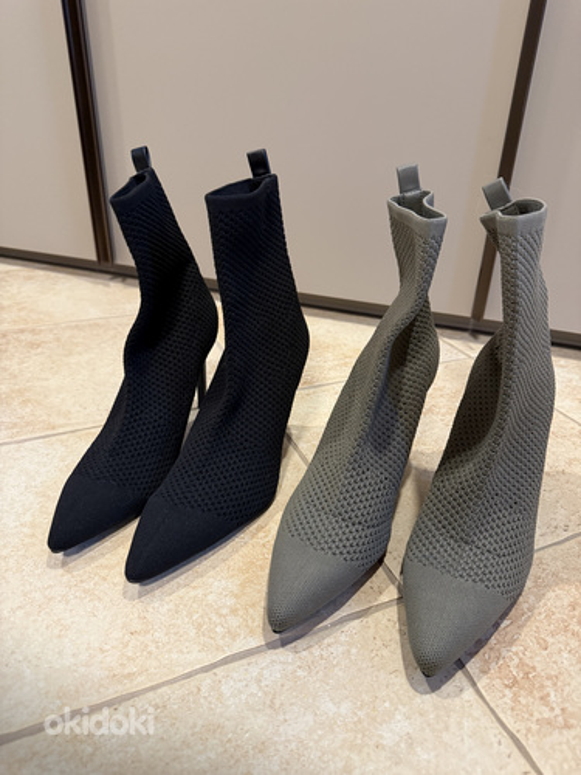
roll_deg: -1.5
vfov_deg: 71.6
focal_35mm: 24
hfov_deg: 56.8
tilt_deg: -28.5
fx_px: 537
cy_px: 388
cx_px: 290
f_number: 1.78
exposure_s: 1/50
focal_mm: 6.76
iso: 400
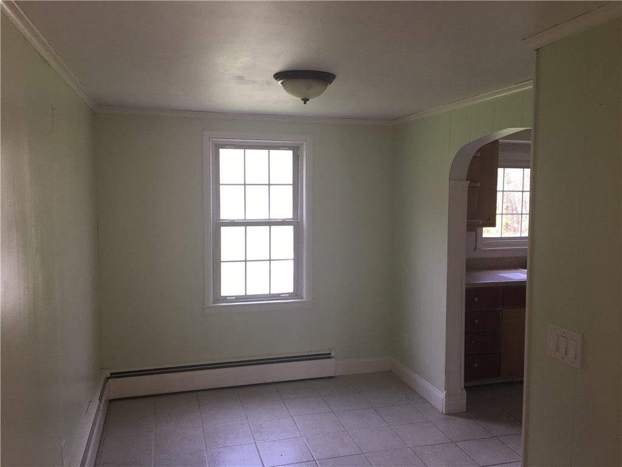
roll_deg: +0.1
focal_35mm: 29
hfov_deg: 61.7
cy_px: 234
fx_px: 521
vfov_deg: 48.2
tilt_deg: -3.7
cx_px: 311
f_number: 2.2
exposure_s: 1/30
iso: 25
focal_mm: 4.15
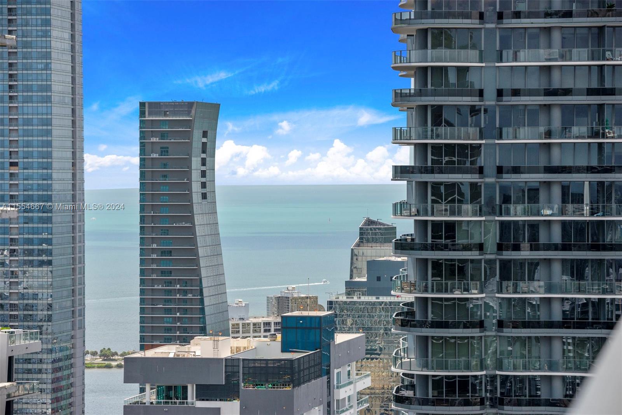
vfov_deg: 9.5
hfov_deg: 14.2
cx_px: 311
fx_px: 2505
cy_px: 208
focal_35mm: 145
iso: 400
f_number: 6.3
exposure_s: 1/4000
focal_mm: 145
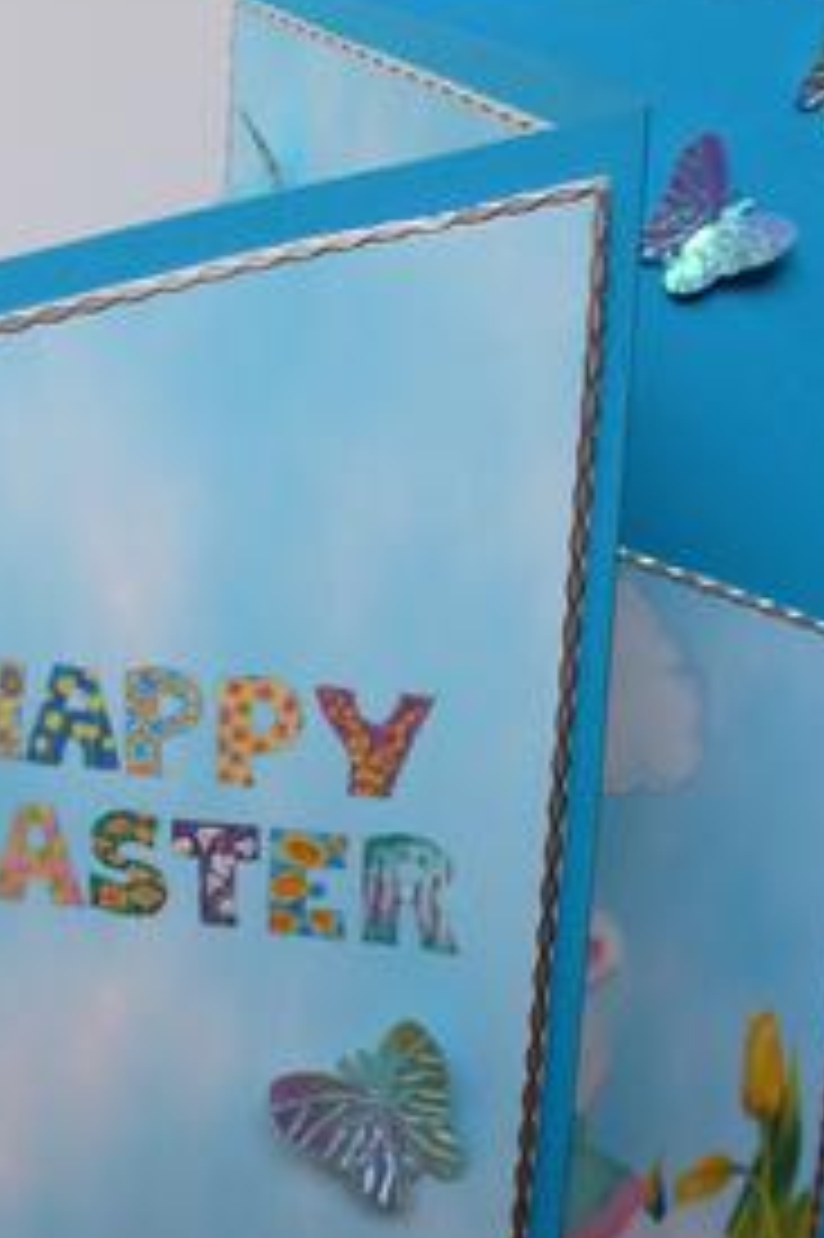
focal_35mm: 63
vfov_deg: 31.5
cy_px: 873
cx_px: 311
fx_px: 2166
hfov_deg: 21.5
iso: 64
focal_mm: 6.1
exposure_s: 1/125
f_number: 2.8
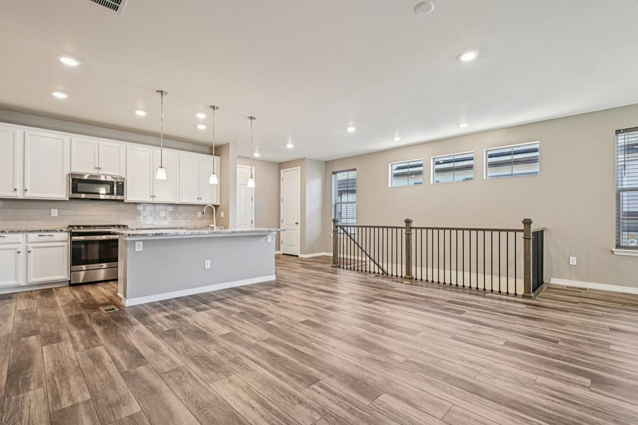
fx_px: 284
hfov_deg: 96.7
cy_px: 211
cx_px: 335
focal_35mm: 16
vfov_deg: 73.7
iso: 400
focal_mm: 14
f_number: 8
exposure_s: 1/15
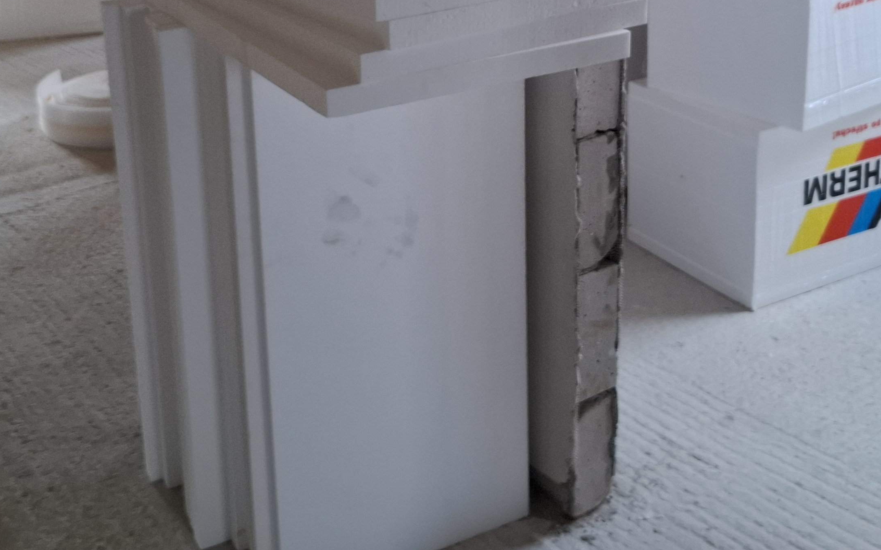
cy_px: 18
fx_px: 1104
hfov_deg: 43.5
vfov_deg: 26.7
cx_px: 442
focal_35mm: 46
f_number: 1.8
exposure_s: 1/100
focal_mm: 5.54
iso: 125
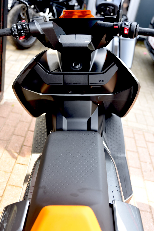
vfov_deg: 43.6
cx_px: 77
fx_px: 288
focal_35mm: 45
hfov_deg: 29.9
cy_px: 116
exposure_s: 1/60
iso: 100
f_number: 3.5
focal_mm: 45
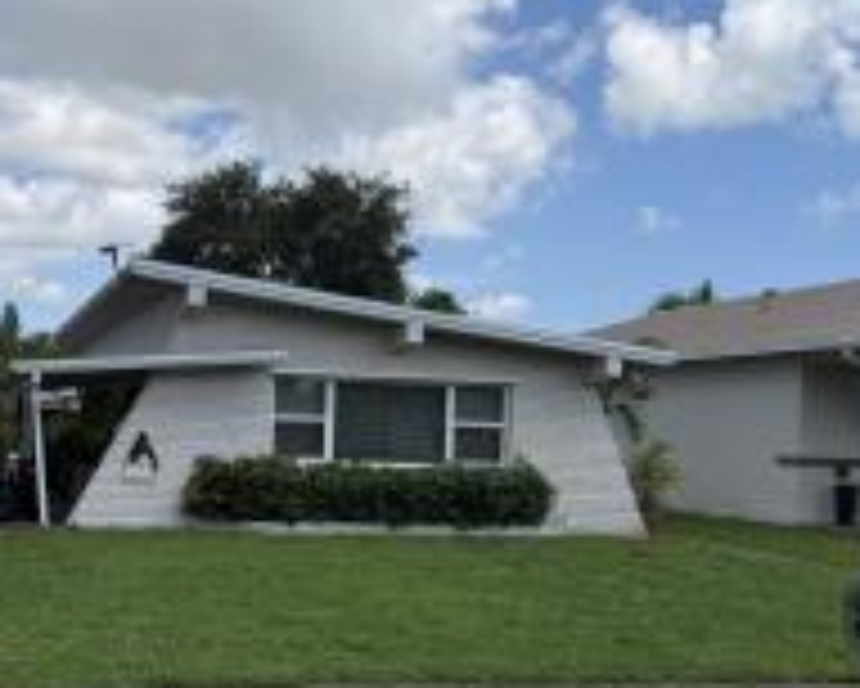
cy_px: 450
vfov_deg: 30.7
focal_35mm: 49
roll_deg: -1.5
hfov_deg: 37.6
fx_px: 1248
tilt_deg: -0.7
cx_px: 288
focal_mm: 6.76
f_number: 1.78
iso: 80
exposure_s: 1/4405
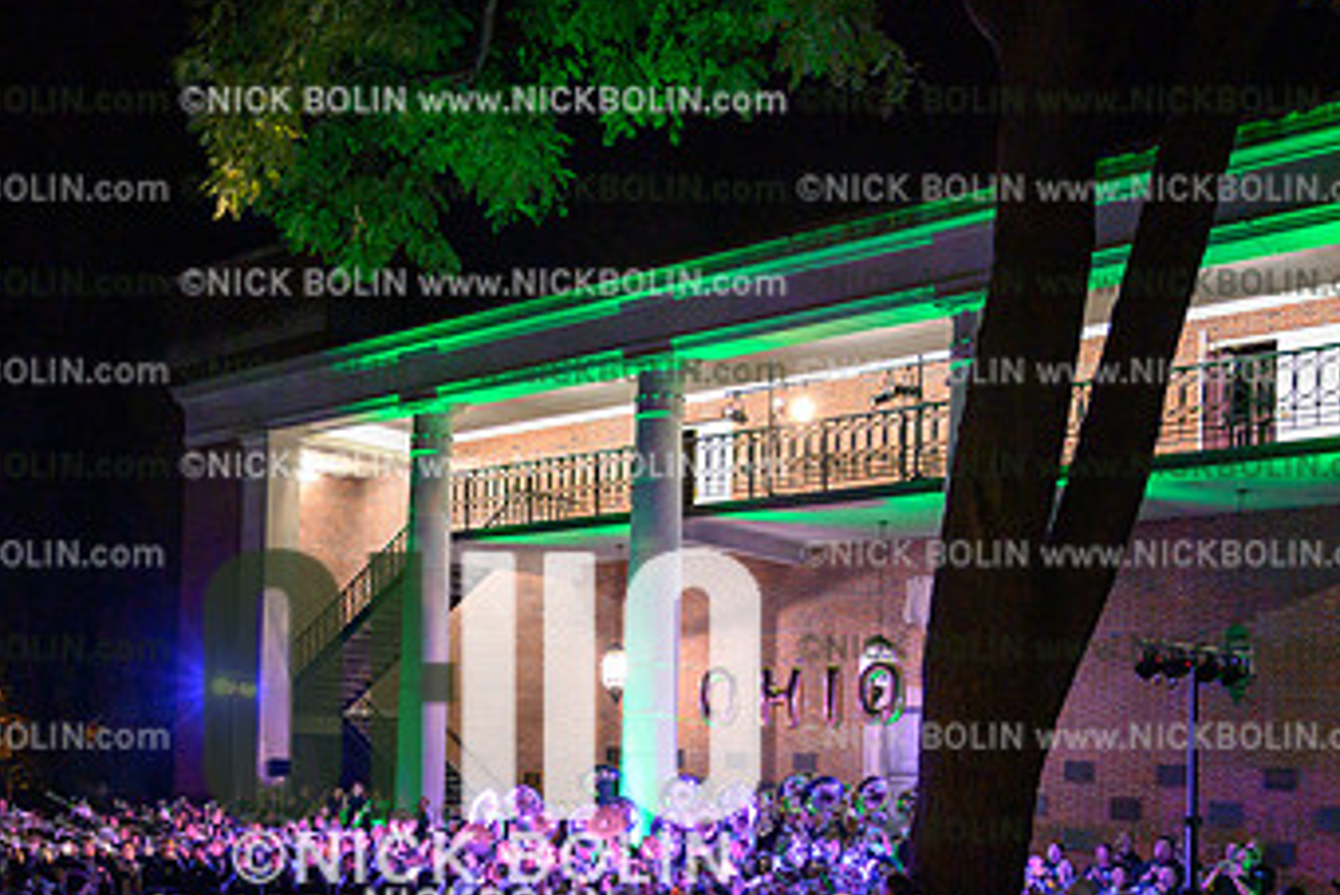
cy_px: 739
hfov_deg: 46.9
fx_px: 1527
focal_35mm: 41
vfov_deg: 31.7
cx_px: 481
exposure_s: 1/80
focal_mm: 24
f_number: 4
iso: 6400
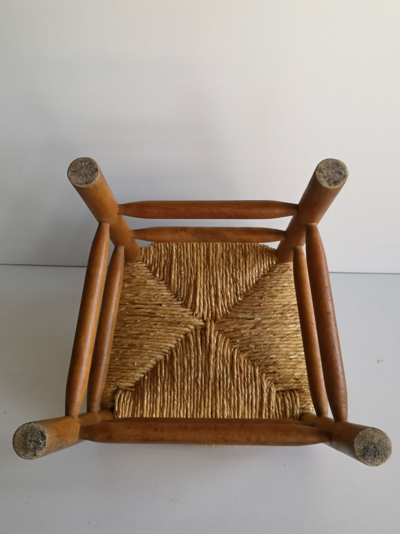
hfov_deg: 44.2
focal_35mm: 32
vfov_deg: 56.8
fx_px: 493
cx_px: 200
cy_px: 267
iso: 64
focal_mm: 3.95
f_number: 1.8
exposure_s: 1/100
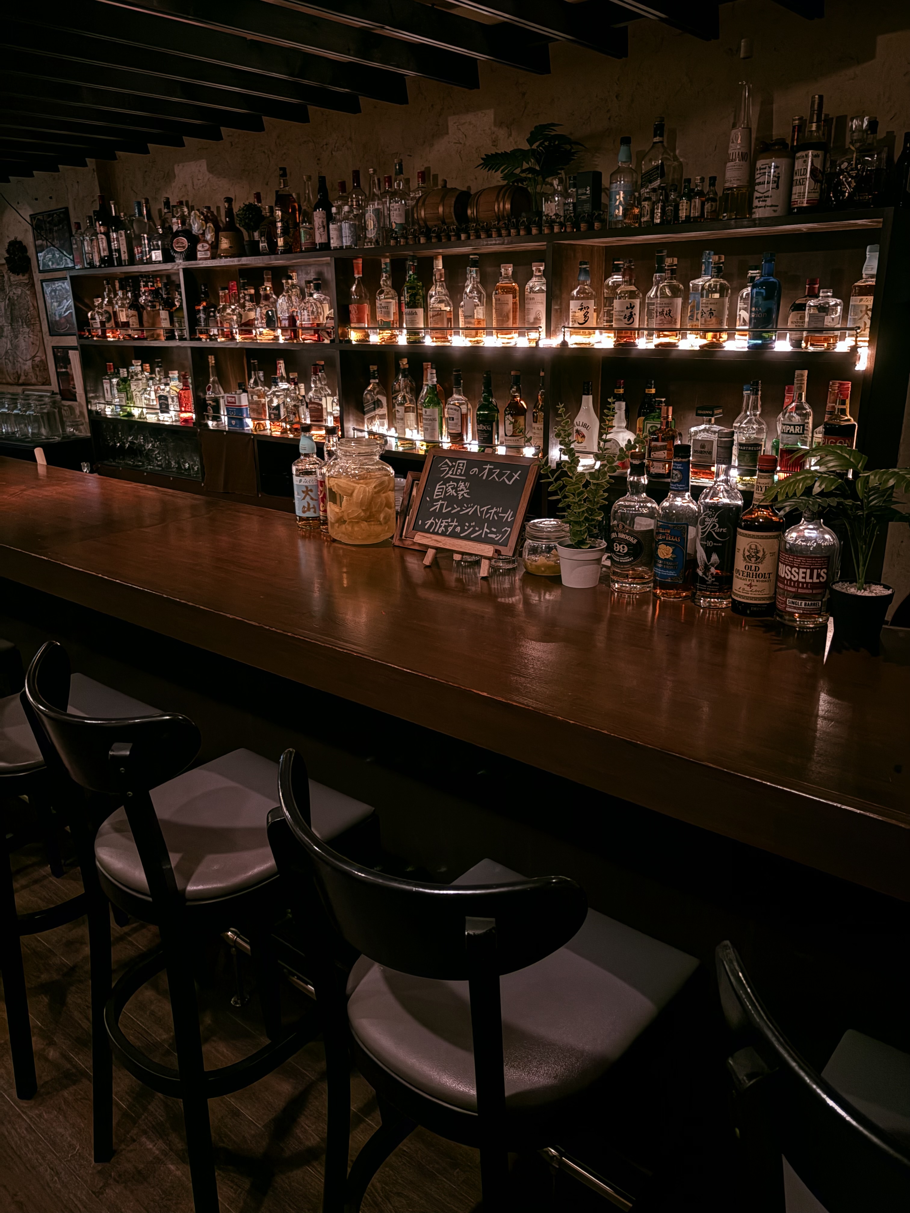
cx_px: 455
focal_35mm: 26
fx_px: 911
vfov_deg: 67.3
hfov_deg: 53.1
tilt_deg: -16.9
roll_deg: +0.8
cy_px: 606
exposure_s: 1/9
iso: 1250
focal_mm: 5.96
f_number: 1.6
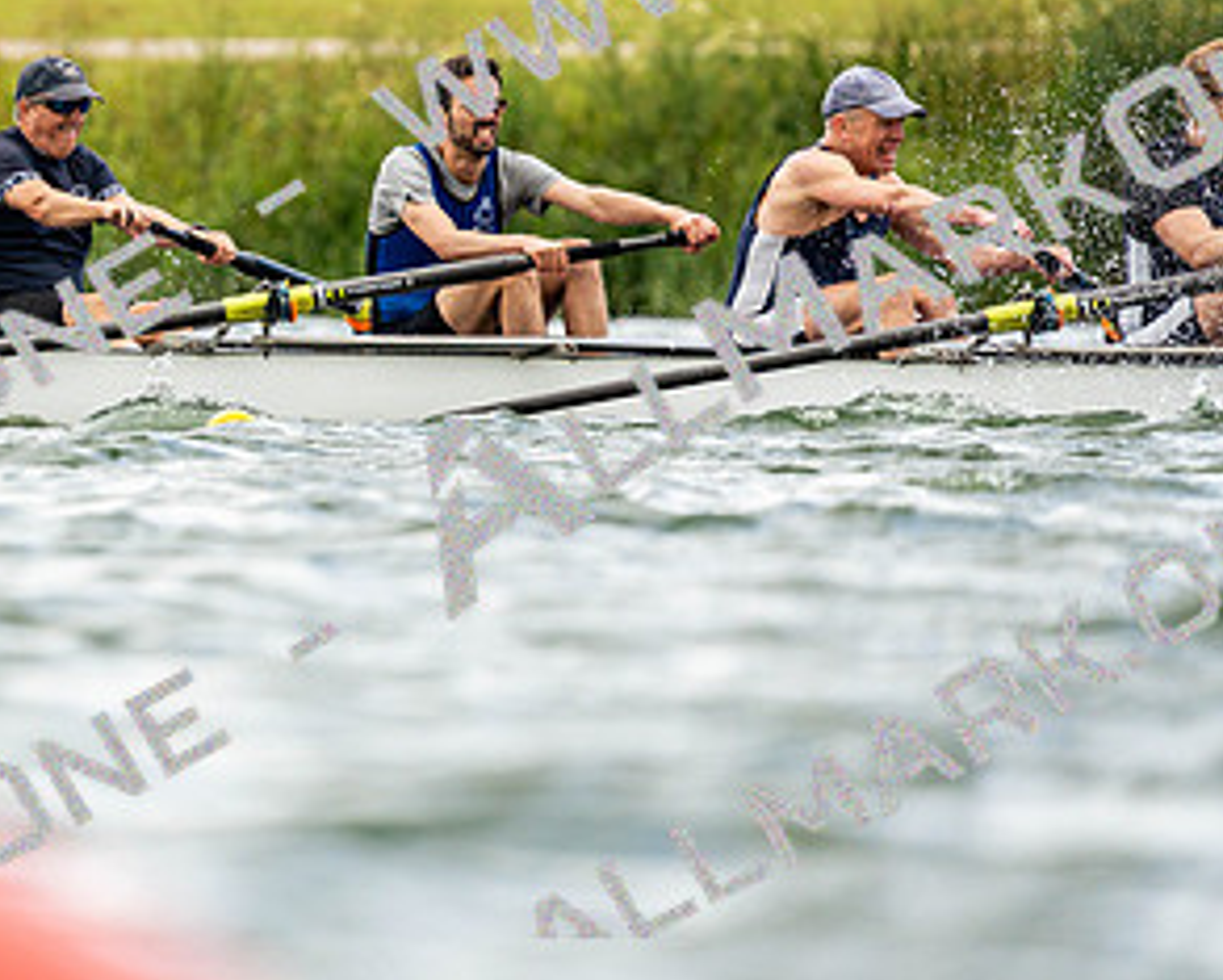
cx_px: 67
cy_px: 220
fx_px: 40494
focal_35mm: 1118
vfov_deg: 1.4
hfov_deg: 1.7
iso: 640
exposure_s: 1/2000
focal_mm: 600
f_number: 6.3
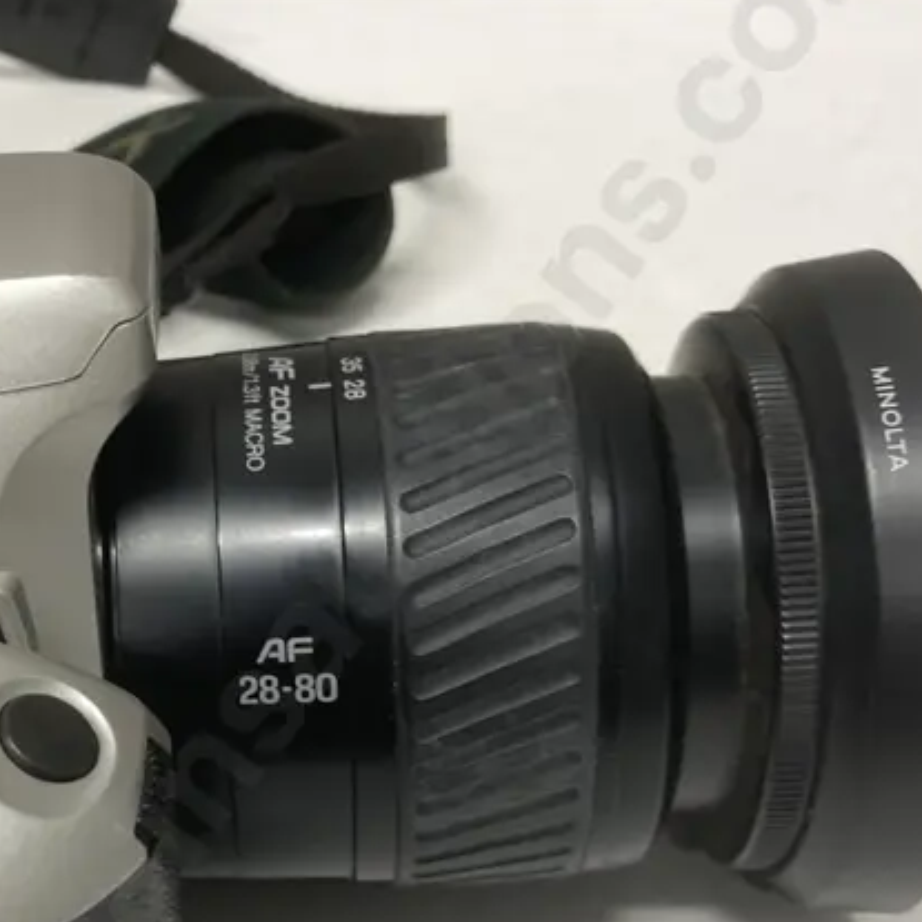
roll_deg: -1.0
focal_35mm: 61
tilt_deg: -40.4
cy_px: 733
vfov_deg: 27.6
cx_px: 242
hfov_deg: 27.8
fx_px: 1838
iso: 64
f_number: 1.8
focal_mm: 3.99
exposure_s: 1/50
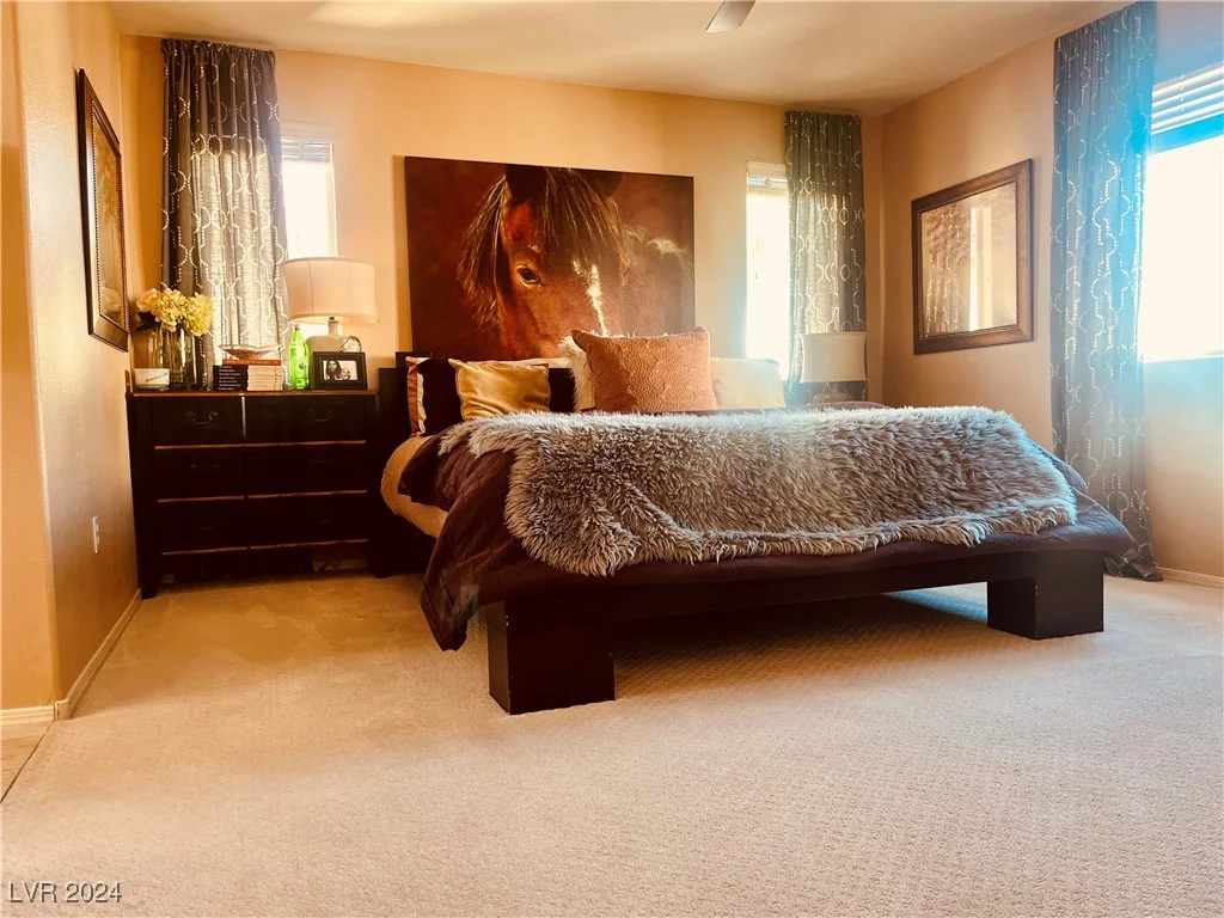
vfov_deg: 53.1
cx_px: 612
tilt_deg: -3.3
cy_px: 459
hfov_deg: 67.3
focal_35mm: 26
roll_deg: +2.0
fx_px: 919
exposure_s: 1/60
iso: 160
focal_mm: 5.1
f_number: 1.6
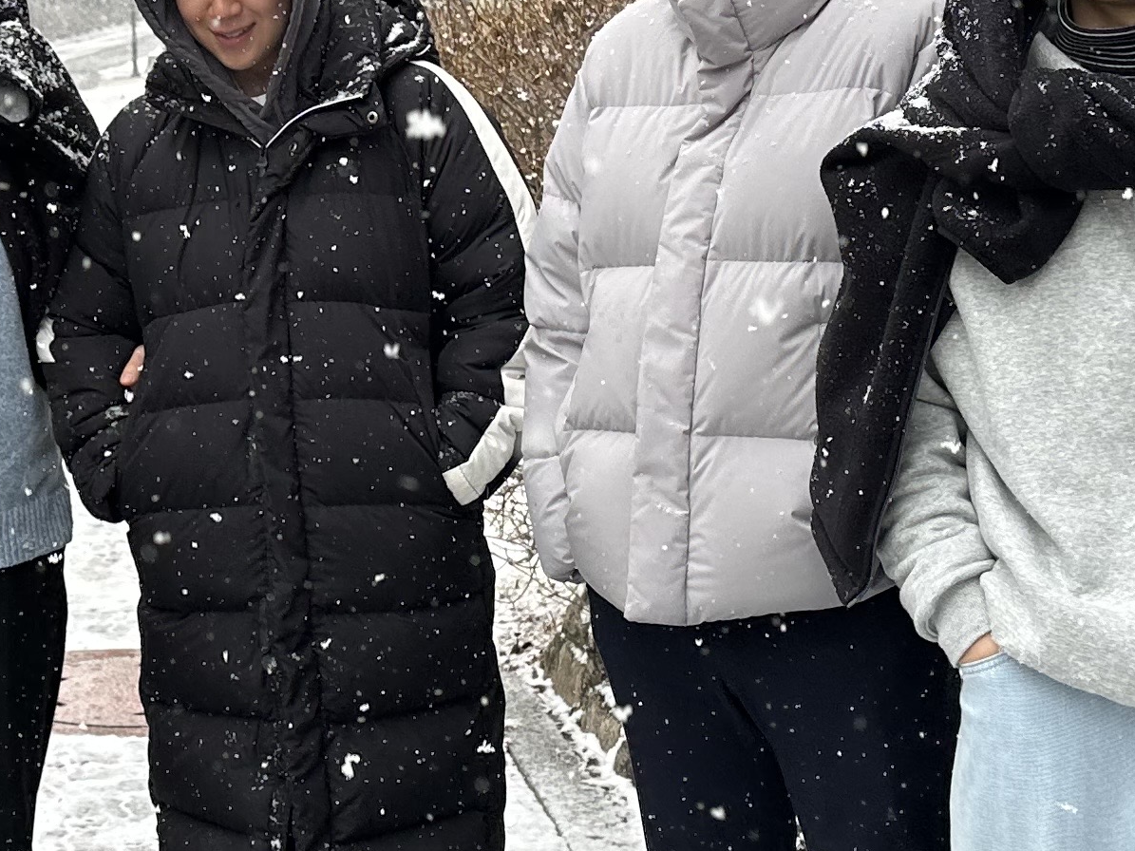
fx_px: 2656
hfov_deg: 23.8
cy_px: 230
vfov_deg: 18.1
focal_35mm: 81
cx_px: 259
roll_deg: +0.7
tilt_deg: -6.5
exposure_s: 1/558
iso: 80
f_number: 1.78
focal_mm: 6.86
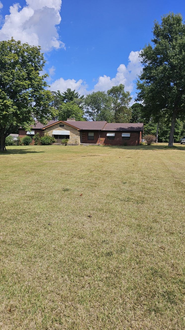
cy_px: 167
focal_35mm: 26
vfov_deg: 71.9
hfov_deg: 44.4
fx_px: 227
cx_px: 91
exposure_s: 1/1384
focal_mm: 6.3
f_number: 1.7
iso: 10
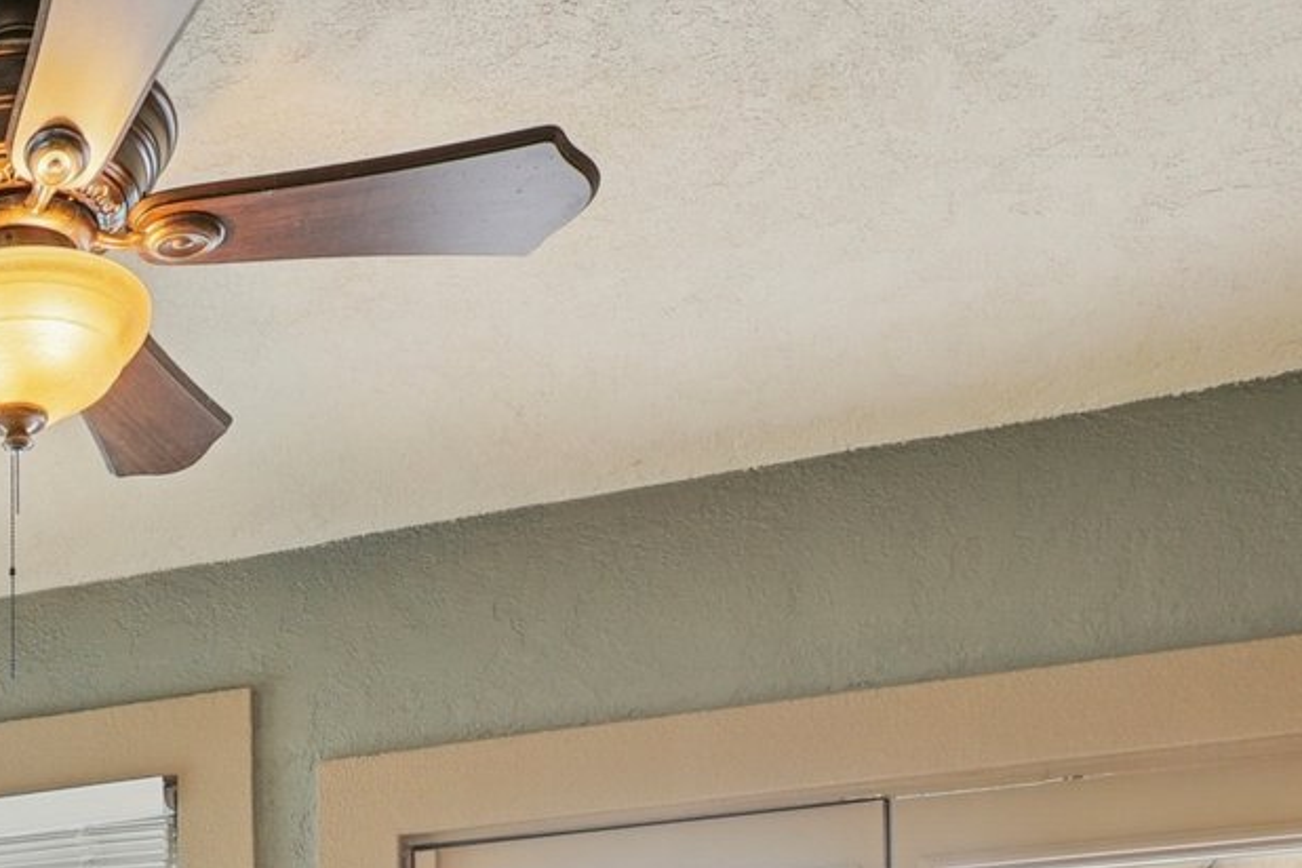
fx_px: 1917
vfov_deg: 21.2
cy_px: 1335
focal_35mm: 53
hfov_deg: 31.8
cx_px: -232
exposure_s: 1/80
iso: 400
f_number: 8
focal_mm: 16
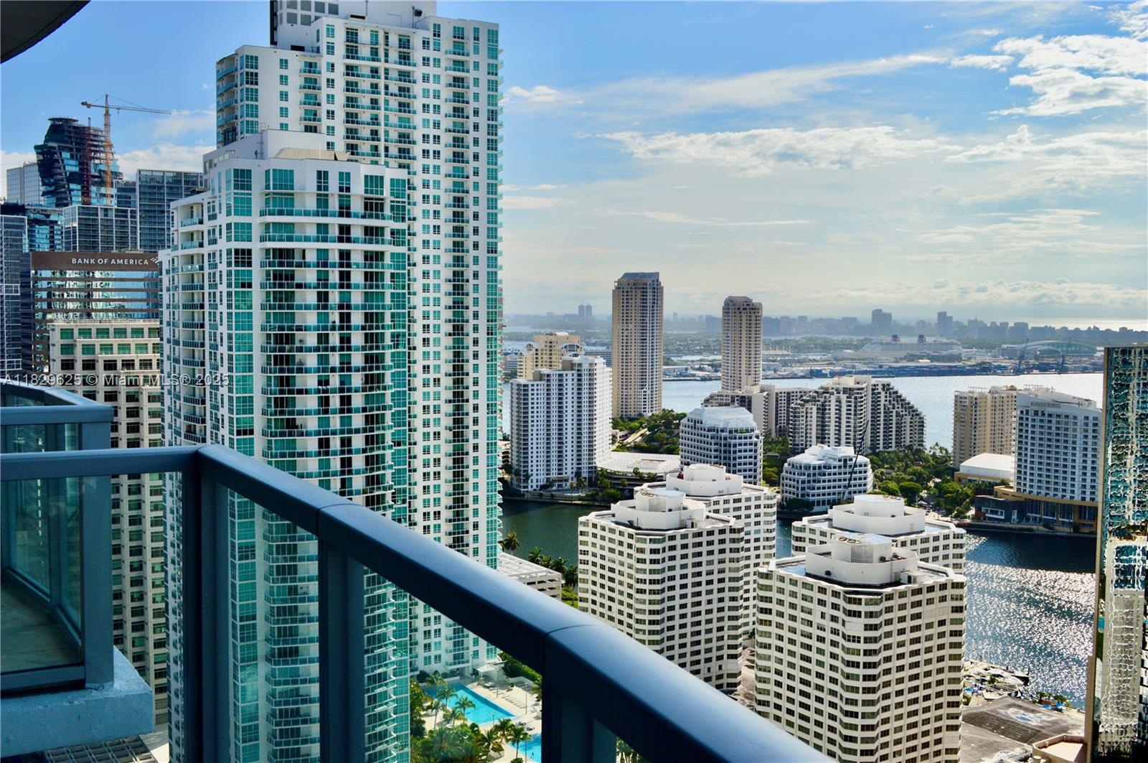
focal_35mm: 36
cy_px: 382
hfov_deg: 53.2
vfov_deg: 36.8
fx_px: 1147
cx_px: 574
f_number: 11
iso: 220
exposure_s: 1/500
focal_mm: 24
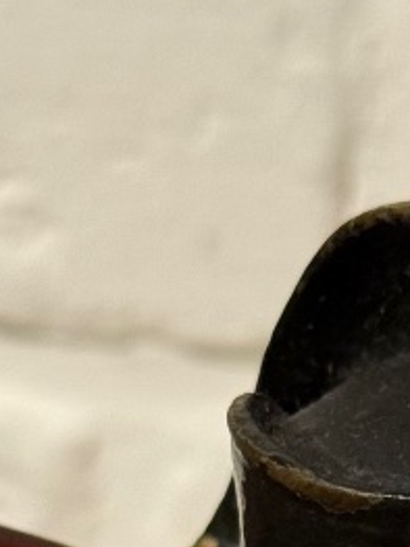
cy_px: 1194
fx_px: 3461
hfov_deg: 6.8
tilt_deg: -40.0
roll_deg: -1.4
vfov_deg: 8.4
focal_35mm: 219
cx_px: 389
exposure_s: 1/50
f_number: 1.78
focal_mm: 6.76
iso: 160
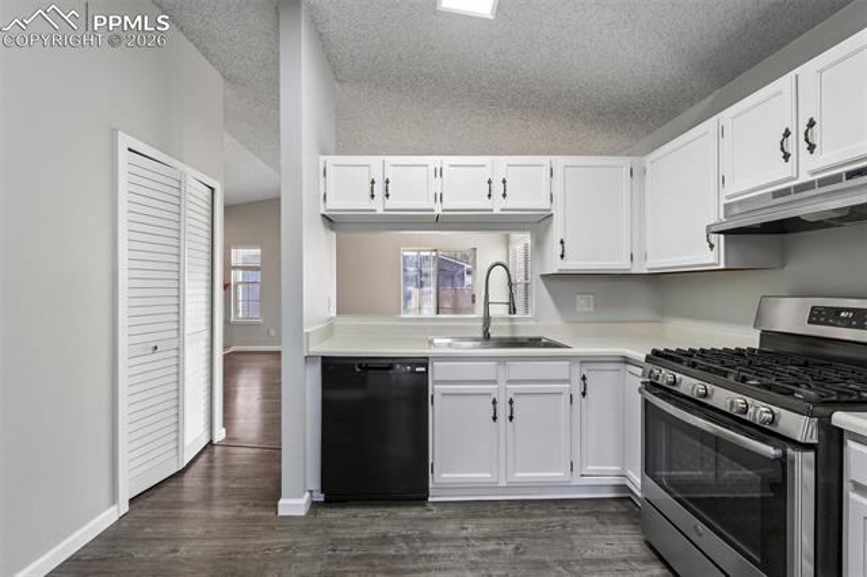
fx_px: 361
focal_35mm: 15
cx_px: 434
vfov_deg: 77.3
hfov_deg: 100.4
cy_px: 288
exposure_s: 1/40
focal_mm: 10
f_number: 9
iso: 640
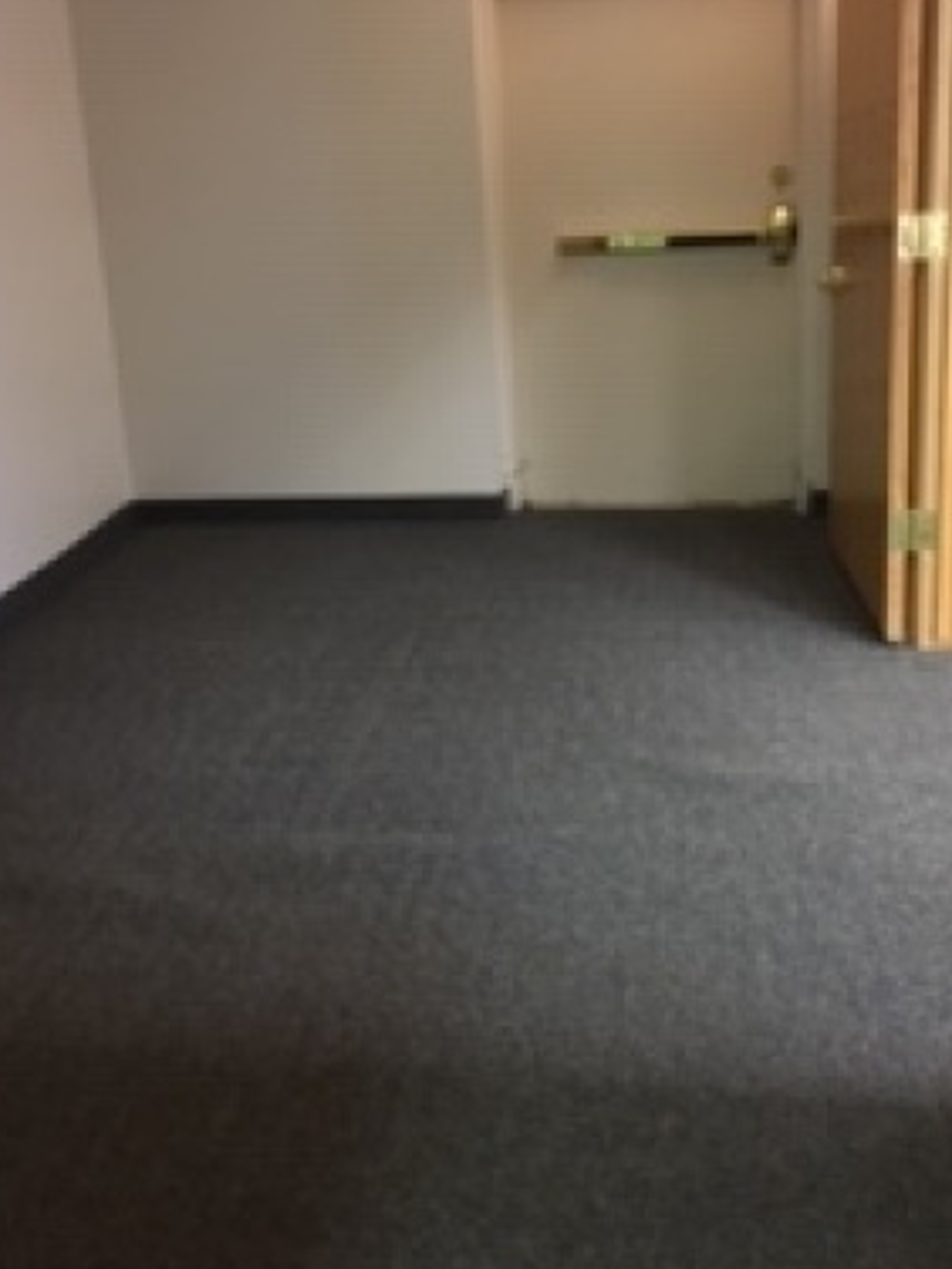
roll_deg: +4.9
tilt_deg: -13.5
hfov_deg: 38.7
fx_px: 1357
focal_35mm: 37
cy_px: 489
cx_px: 452
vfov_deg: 49.7
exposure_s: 1/15
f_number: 2.2
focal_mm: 4.15
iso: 250
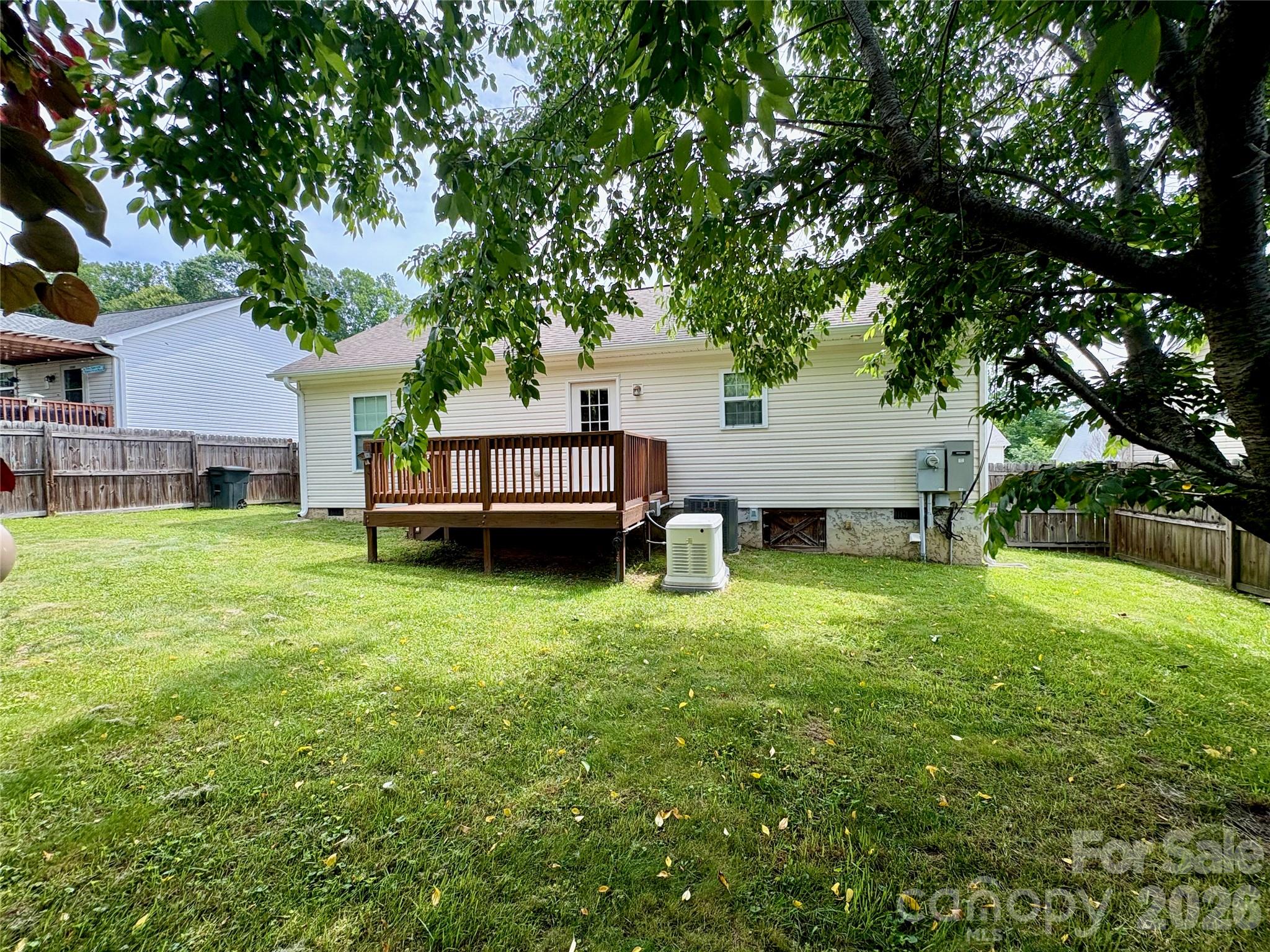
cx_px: 635
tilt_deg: -1.4
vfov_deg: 85.7
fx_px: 514
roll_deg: +2.2
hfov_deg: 102.1
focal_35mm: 14
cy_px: 476
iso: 50
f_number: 2.2
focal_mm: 2.22
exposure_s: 1/370
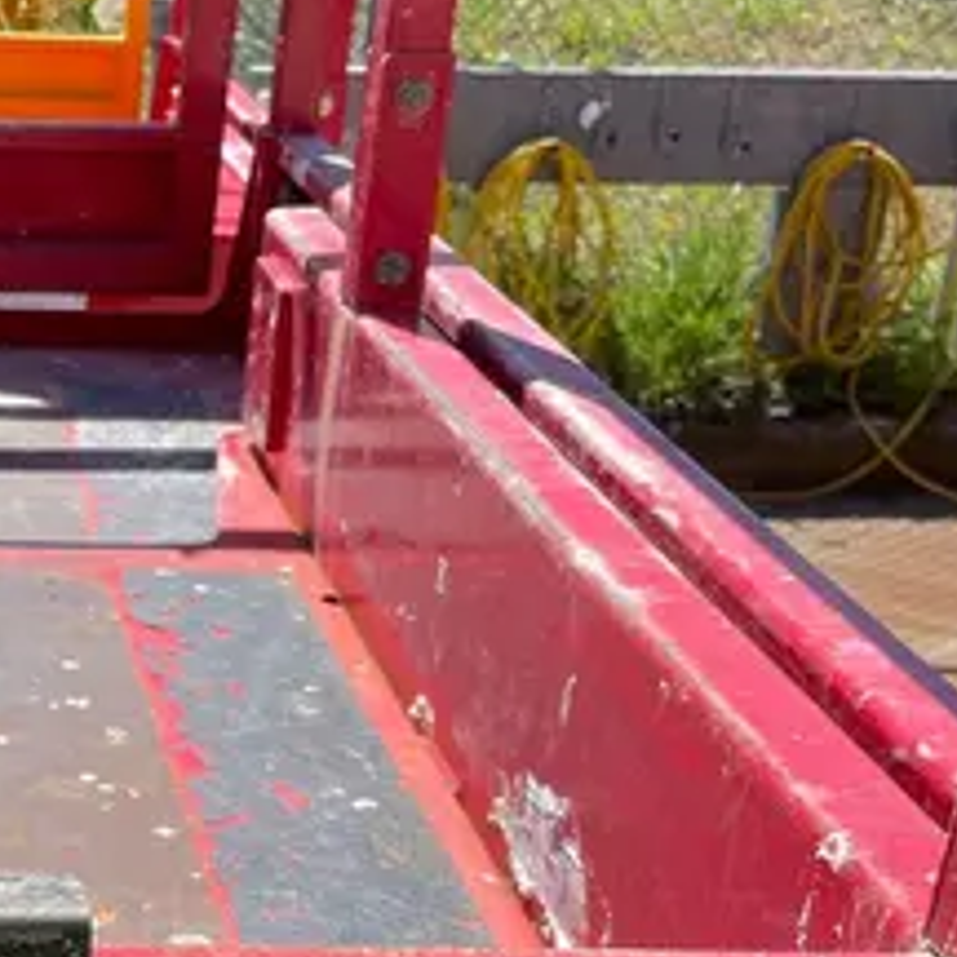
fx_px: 2440
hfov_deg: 20.7
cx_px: -208
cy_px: 1057
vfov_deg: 21.1
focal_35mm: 78
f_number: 1.6
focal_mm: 4.2
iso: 32
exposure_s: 1/1642
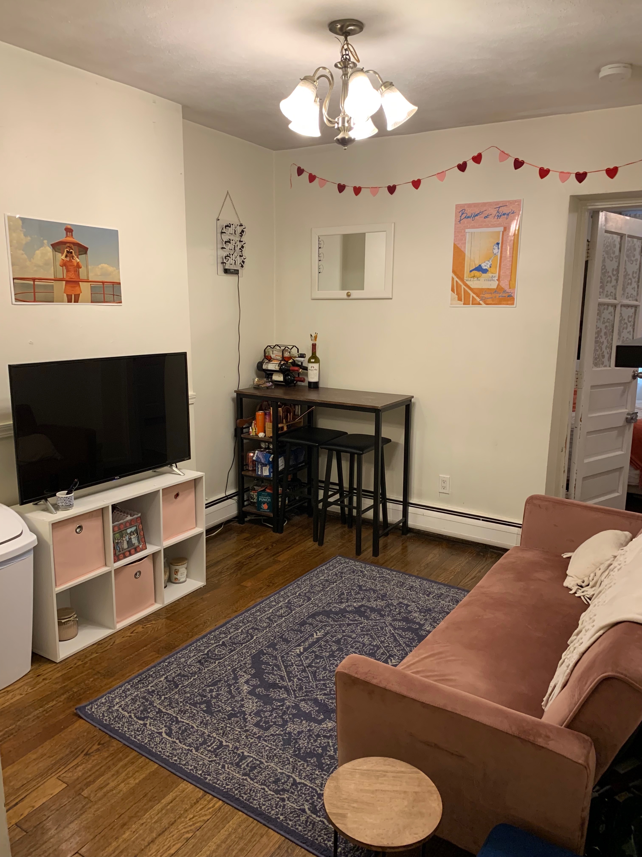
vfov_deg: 67.3
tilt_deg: -9.8
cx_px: 321
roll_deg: -0.7
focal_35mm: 26
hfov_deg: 53.1
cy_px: 428
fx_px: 643
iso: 200
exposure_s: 1/60
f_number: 1.8
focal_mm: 4.25
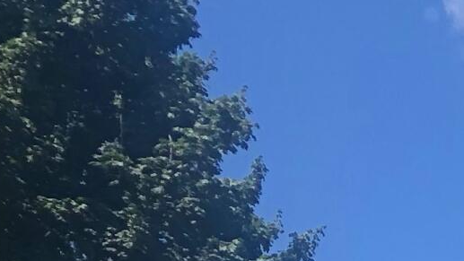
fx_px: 2178
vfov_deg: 6.3
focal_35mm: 177
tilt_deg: +6.8
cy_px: 792
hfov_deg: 10.3
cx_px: 1160
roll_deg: +0.6
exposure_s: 1/1372
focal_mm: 3.99
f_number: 1.8
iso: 20
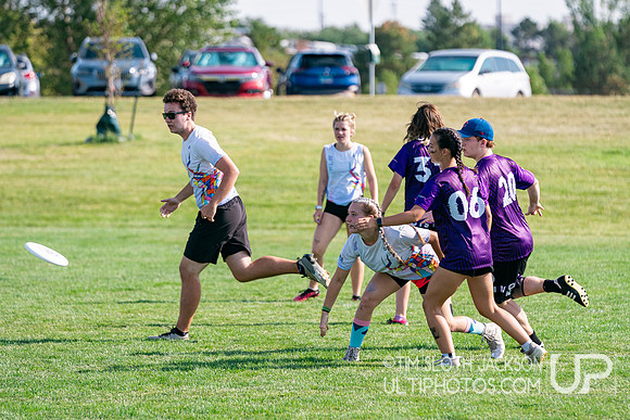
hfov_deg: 8.7
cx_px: 357
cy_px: 239
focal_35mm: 235
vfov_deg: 5.8
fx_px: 4122
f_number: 4
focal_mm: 200
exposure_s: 1/3200
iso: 400
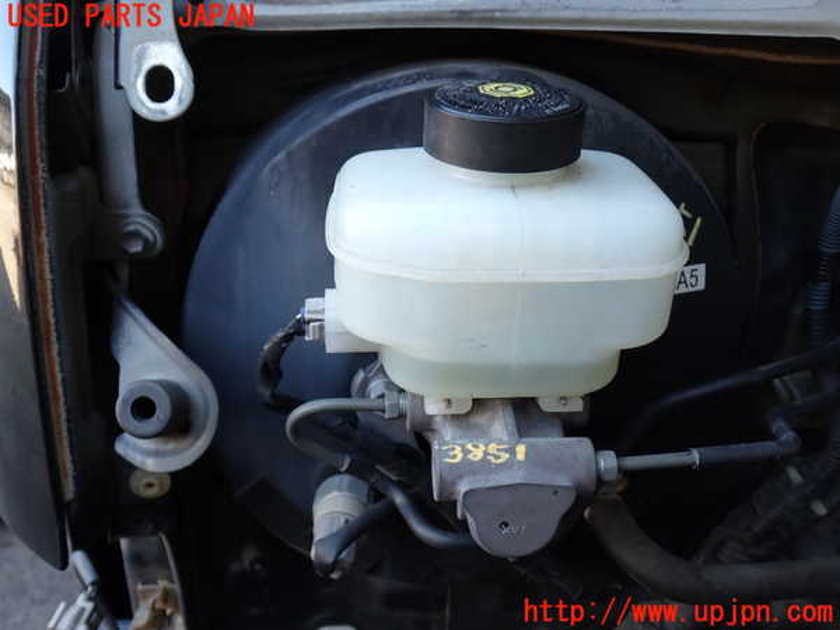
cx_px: 420
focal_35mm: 36
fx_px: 874
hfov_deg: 51.4
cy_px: 315
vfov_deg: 39.7
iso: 125
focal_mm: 6.37
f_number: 2.5
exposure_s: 1/80
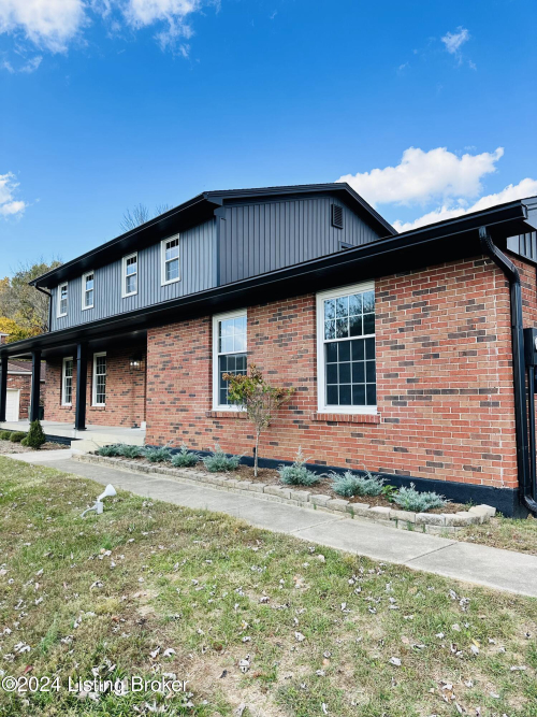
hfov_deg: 56.8
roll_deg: +0.1
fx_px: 497
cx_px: 268
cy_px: 358
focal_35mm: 24
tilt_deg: +4.0
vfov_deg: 71.6
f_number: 1.78
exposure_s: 1/1495
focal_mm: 6.86
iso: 80
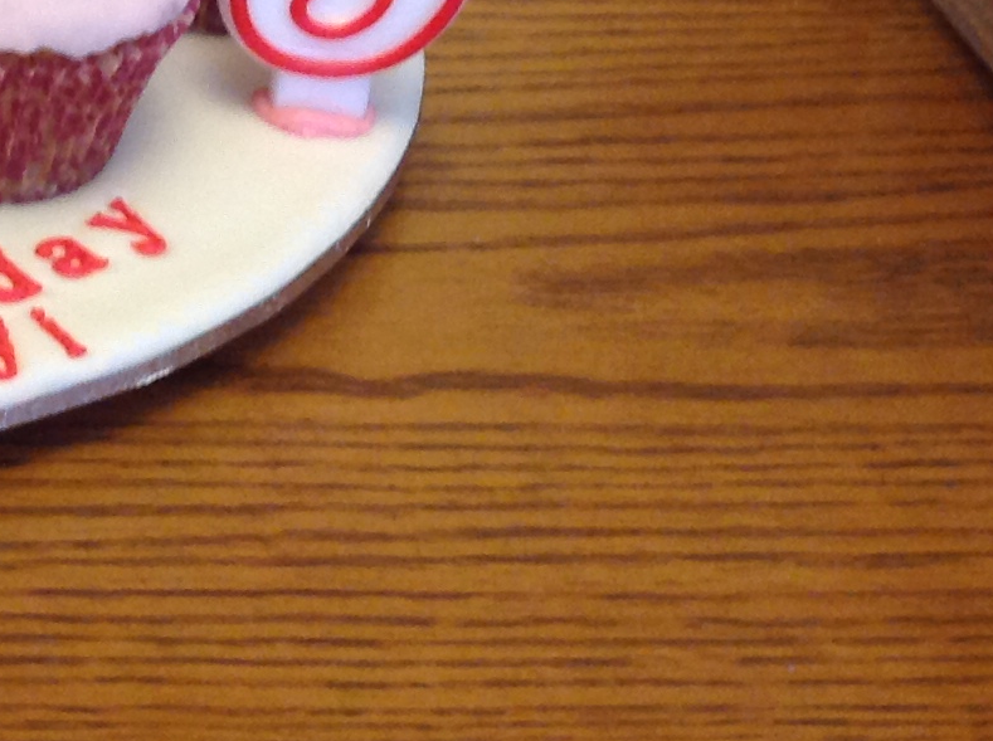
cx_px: -461
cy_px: -40
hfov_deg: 15.9
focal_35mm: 115
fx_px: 3293
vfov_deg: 12.6
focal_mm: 4.28
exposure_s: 1/15
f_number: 2.4
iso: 160
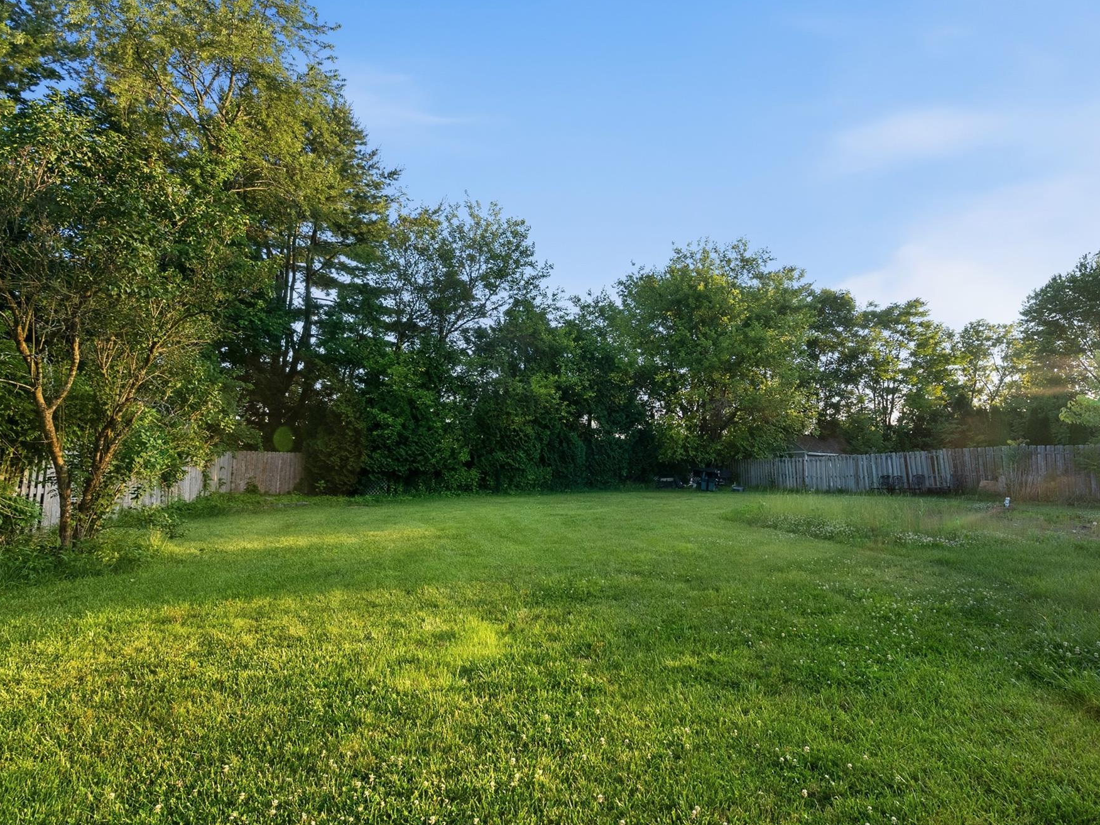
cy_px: 415
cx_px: 641
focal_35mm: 18
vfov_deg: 71.6
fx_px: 572
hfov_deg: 87.0
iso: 250
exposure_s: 1/125
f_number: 9
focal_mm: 16
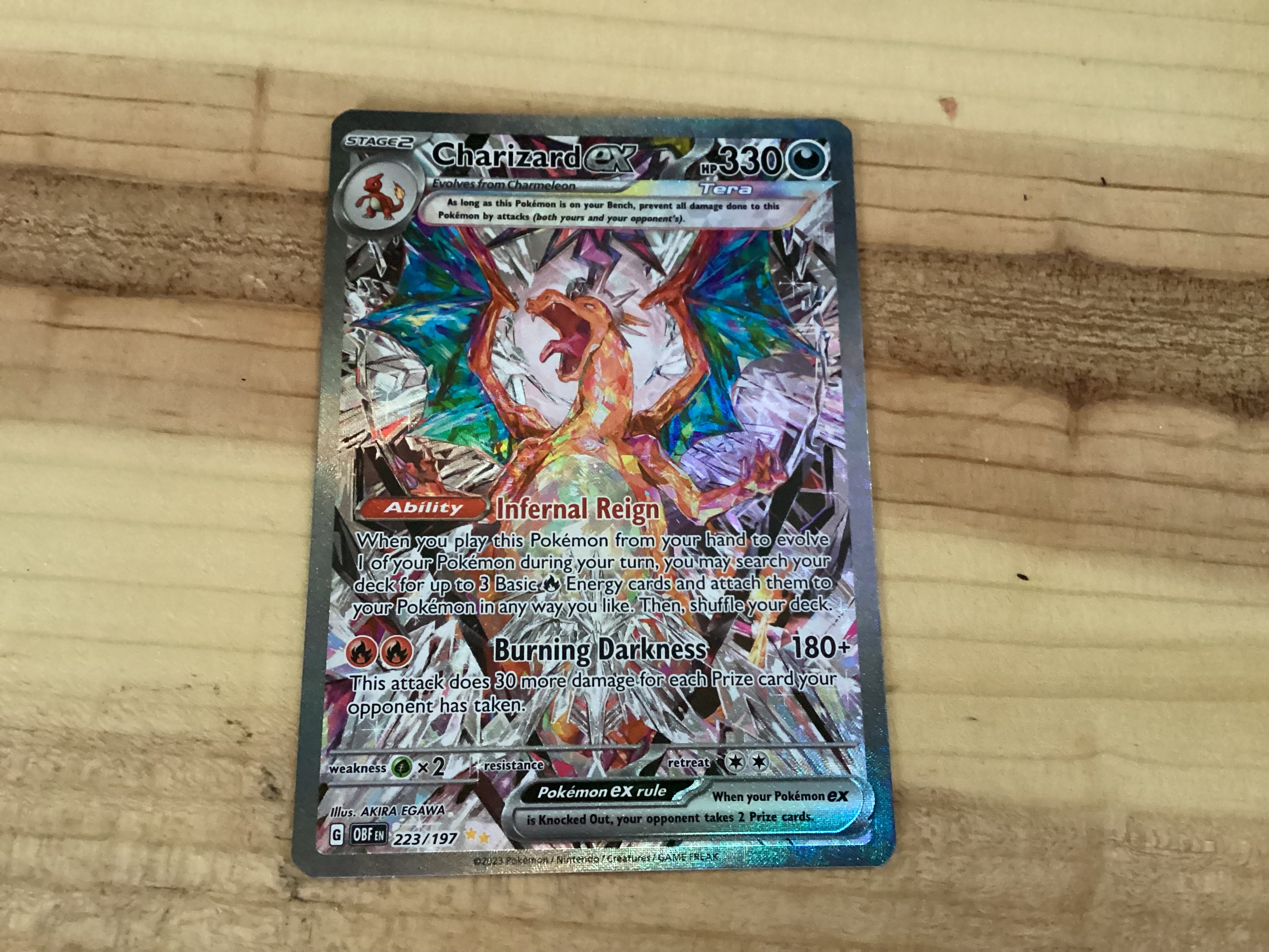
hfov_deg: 58.4
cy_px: 476
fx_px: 1136
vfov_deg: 45.4
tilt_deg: -75.3
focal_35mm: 31
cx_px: 634
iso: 800
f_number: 2.4
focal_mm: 3.3
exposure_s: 1/30
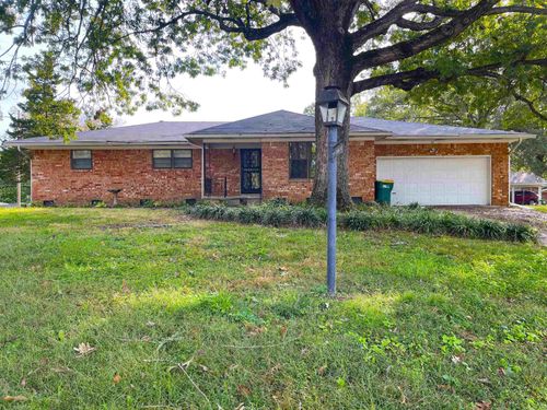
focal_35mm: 25
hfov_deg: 69.4
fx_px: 395
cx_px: 274
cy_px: 205
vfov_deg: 54.9
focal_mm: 5.1
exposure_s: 1/441
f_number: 1.6
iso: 32
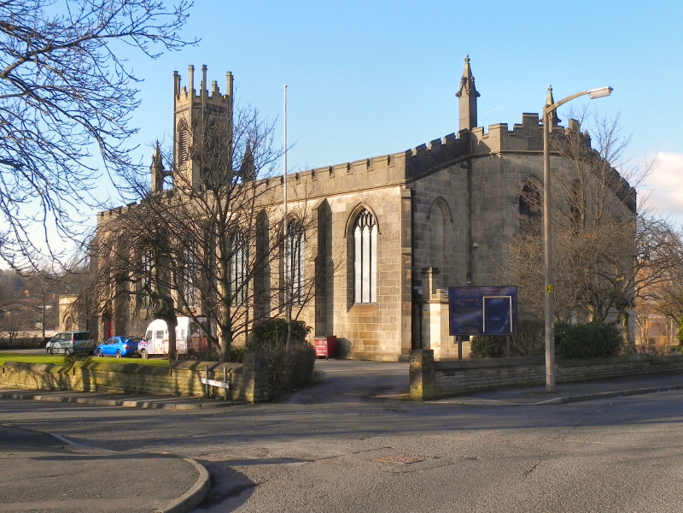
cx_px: 342
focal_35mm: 37
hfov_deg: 50.1
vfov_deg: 38.7
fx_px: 730
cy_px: 256
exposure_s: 1/250
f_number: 5.6
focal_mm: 6.6
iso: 160
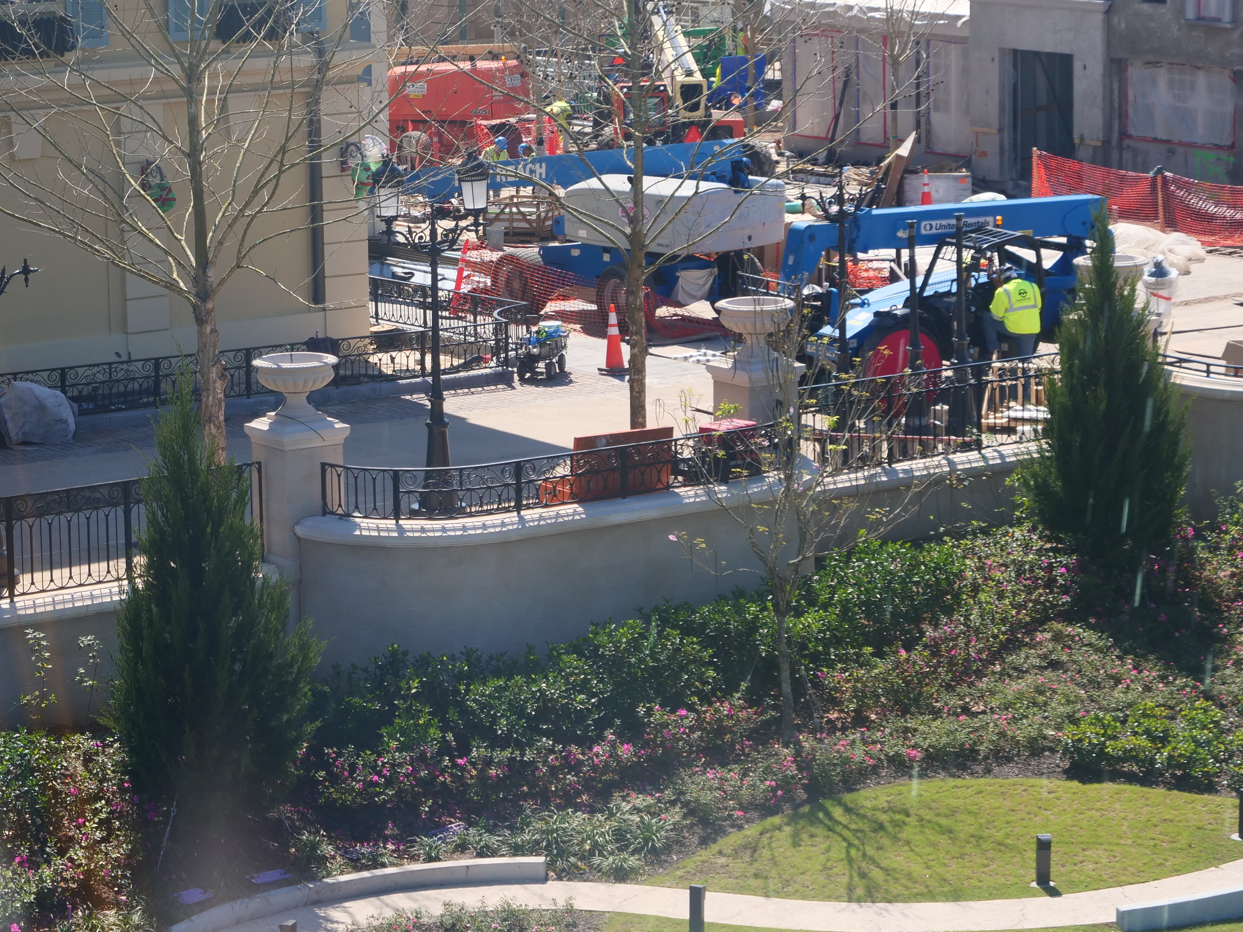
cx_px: 553
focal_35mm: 118
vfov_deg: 12.5
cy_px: 273
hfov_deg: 16.7
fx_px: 4237
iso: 200
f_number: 3.9
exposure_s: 1/250
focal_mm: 38
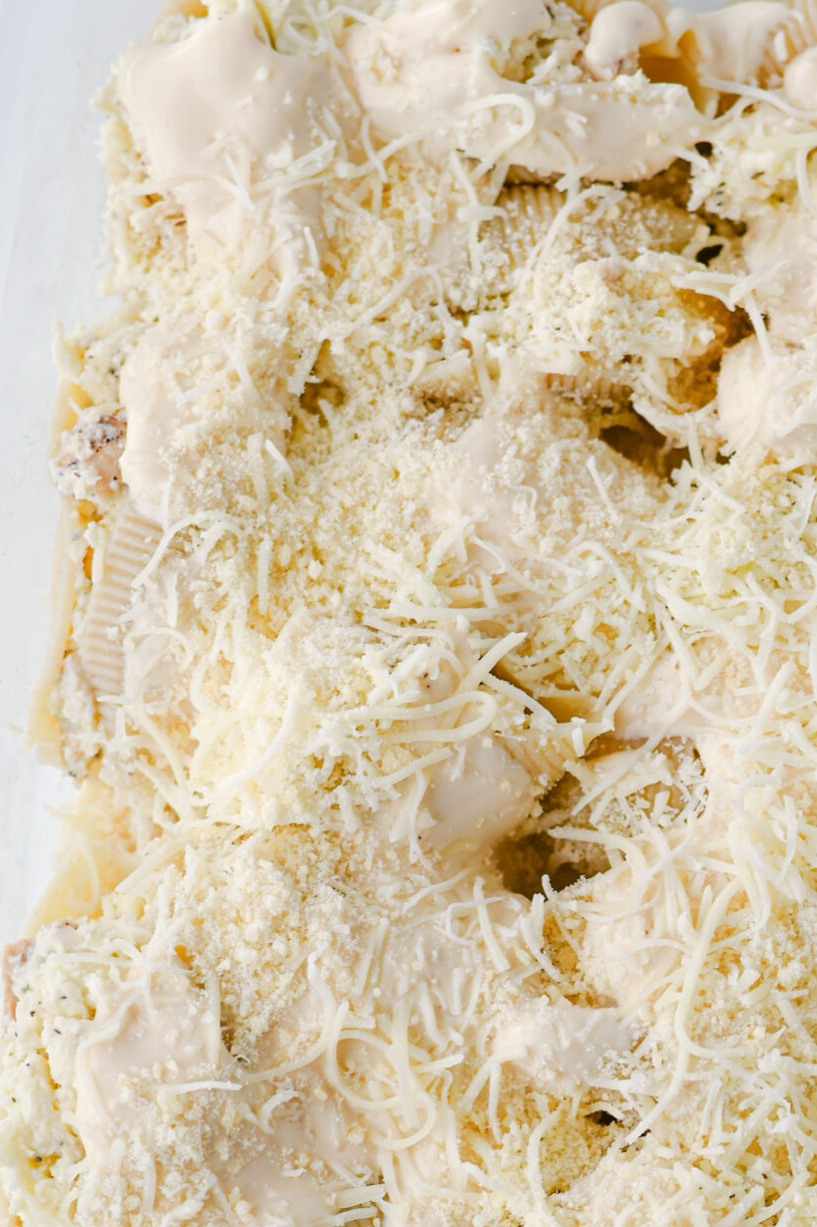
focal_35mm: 104
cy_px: 927
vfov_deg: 19.5
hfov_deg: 13.1
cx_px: 696
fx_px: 3545
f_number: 4
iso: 100
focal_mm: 50
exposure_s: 1/125
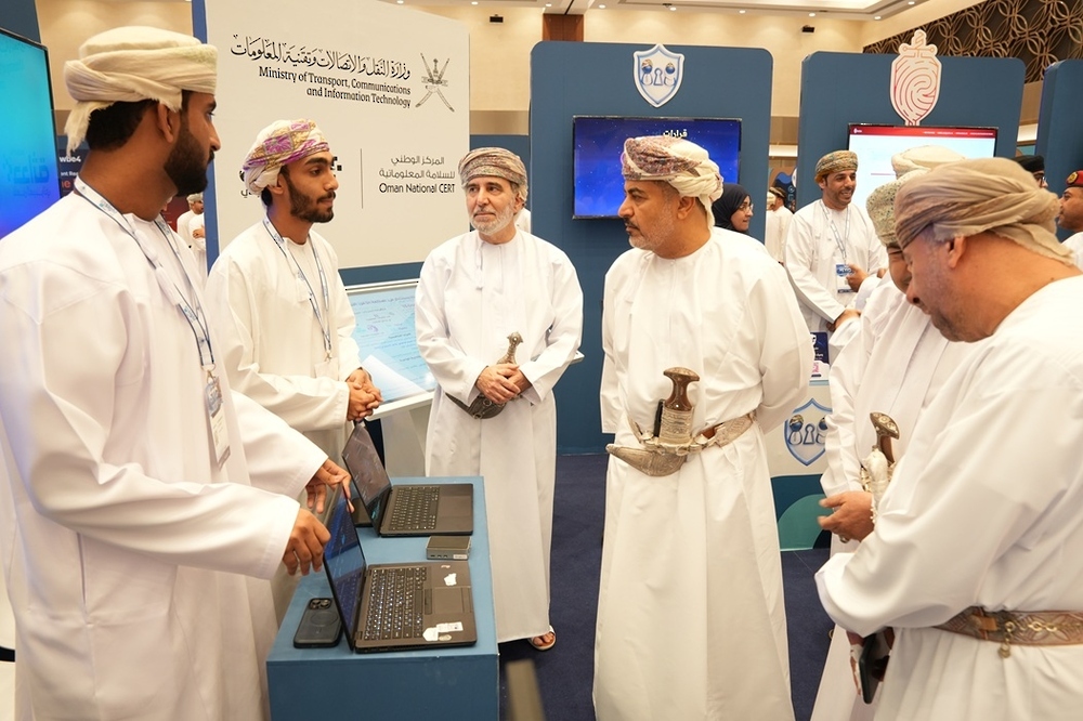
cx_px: 542
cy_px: 360
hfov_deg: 70.5
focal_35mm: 26
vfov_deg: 50.4
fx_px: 767
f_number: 5.6
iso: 1000
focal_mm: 25.5
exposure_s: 1/25
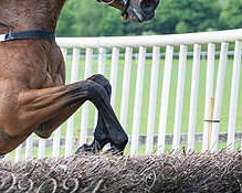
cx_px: -8
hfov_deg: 6.3
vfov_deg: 5.1
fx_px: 2191
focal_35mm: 306
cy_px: 116
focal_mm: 70
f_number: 2.8
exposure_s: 1/1600
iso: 400
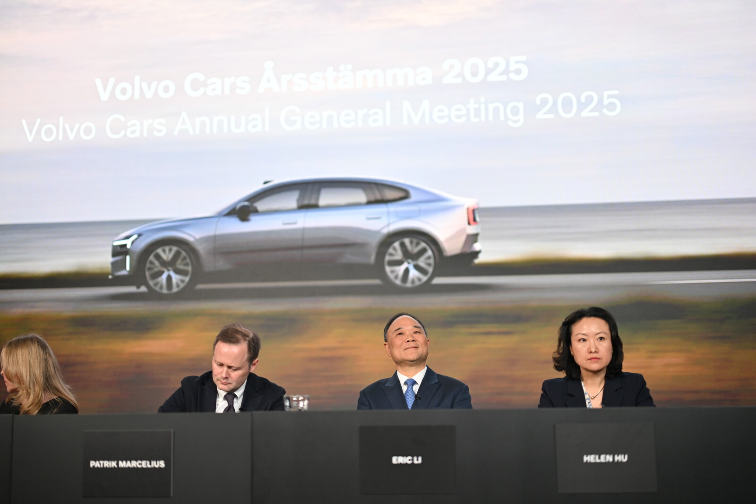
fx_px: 1050
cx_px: 378
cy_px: 252
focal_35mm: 50
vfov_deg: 27.0
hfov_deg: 39.6
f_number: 1.2
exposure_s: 1/320
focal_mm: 50
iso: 360
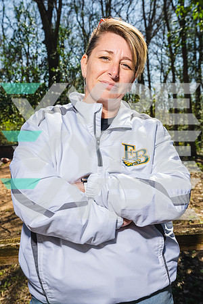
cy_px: 152
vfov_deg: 44.5
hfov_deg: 30.5
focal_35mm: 44
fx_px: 372
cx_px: 102
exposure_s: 1/125
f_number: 9
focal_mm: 44
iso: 100
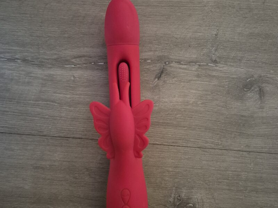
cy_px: 104
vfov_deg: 58.9
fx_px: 185
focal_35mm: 23
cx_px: 139
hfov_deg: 73.9
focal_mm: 5.4
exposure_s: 1/50
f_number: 1.8
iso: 1600
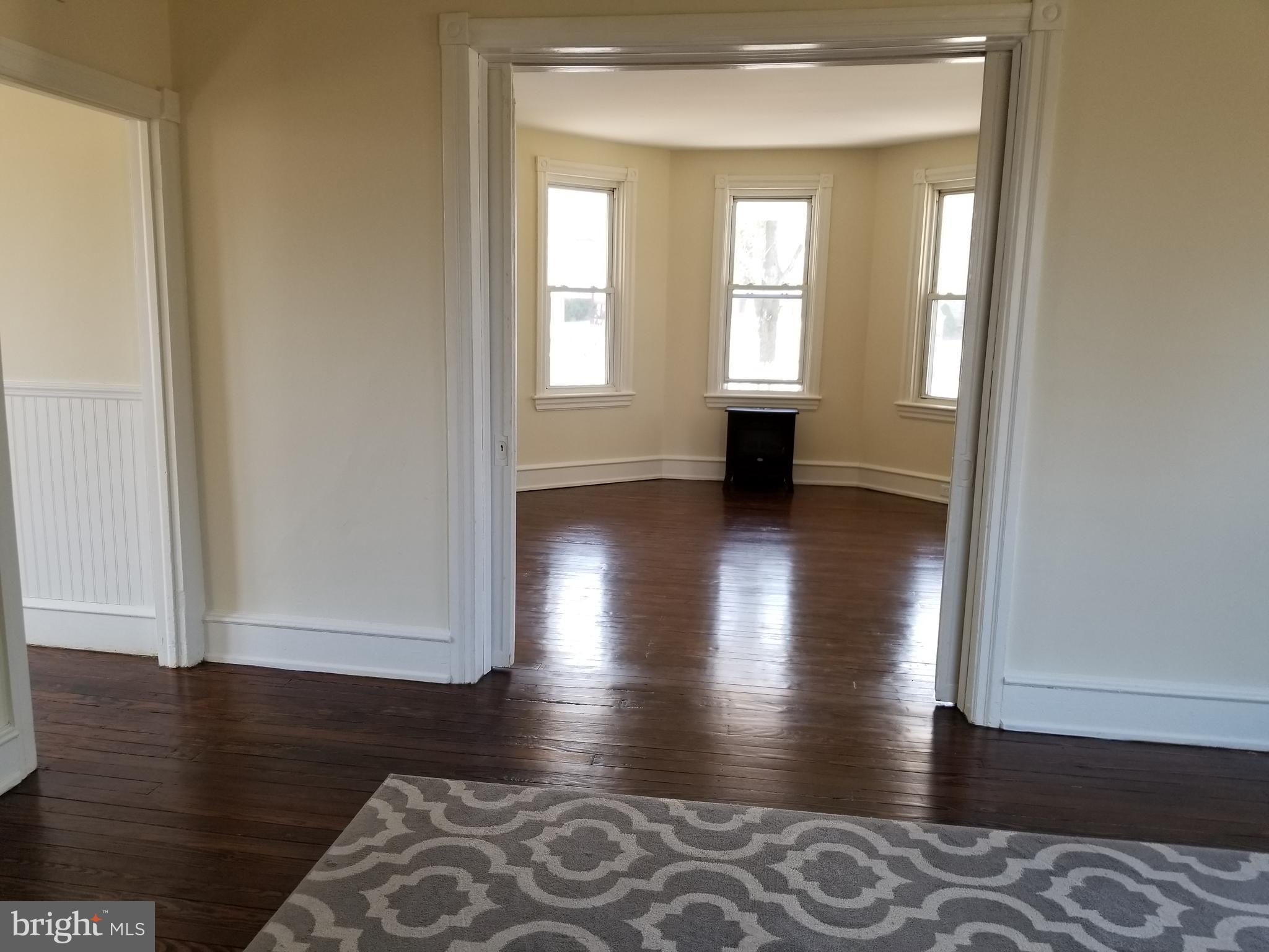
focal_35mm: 26
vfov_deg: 53.1
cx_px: 634
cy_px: 476
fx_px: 953
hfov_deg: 67.3
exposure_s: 1/50
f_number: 1.7
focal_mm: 4.25
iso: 64
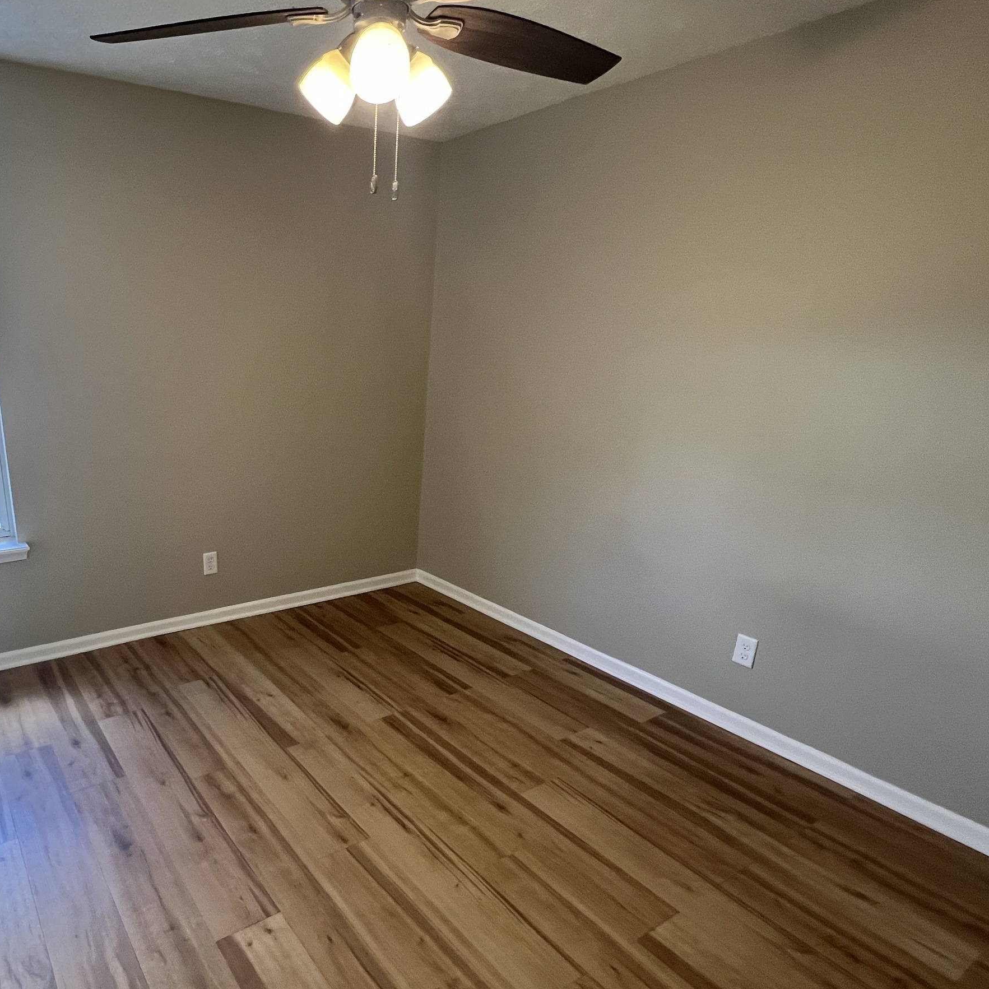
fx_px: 646
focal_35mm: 20
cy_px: 560
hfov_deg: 72.2
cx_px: 317
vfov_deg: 74.5
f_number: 1.8
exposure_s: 1/120
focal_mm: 1.57
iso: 250
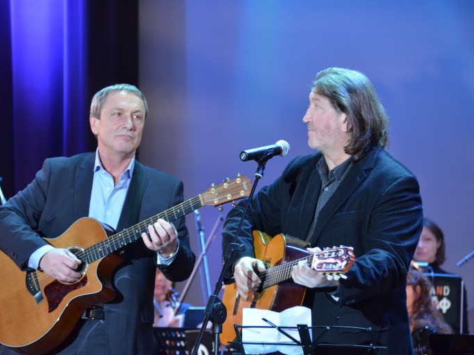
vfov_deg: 5.5
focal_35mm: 271
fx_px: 3705
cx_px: 221
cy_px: 178
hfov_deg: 7.3
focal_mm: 165
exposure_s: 1/50
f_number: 5.6
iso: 1600
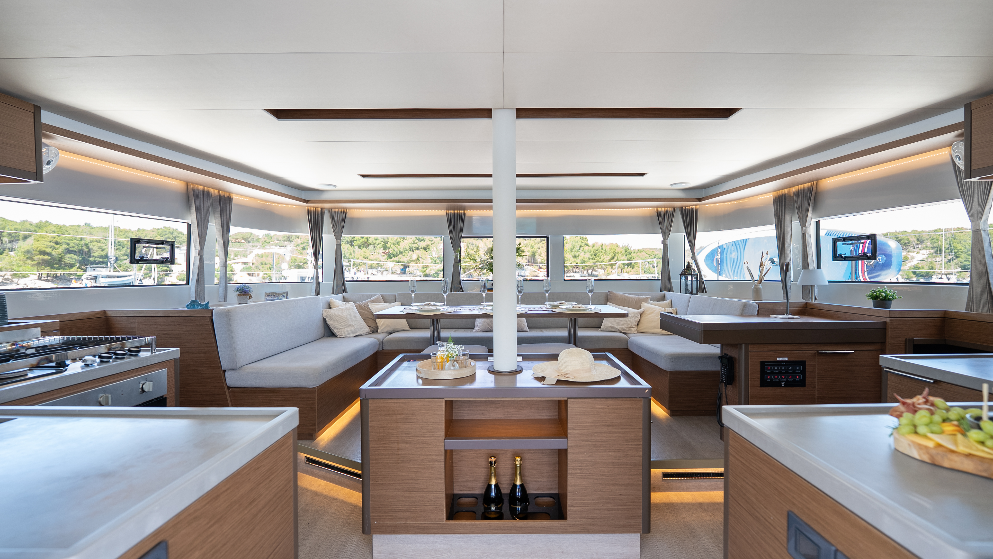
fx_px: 395
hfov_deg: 103.0
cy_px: 281
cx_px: 503
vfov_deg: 70.5
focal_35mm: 15
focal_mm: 14
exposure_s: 1/100
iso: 200
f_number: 3.2
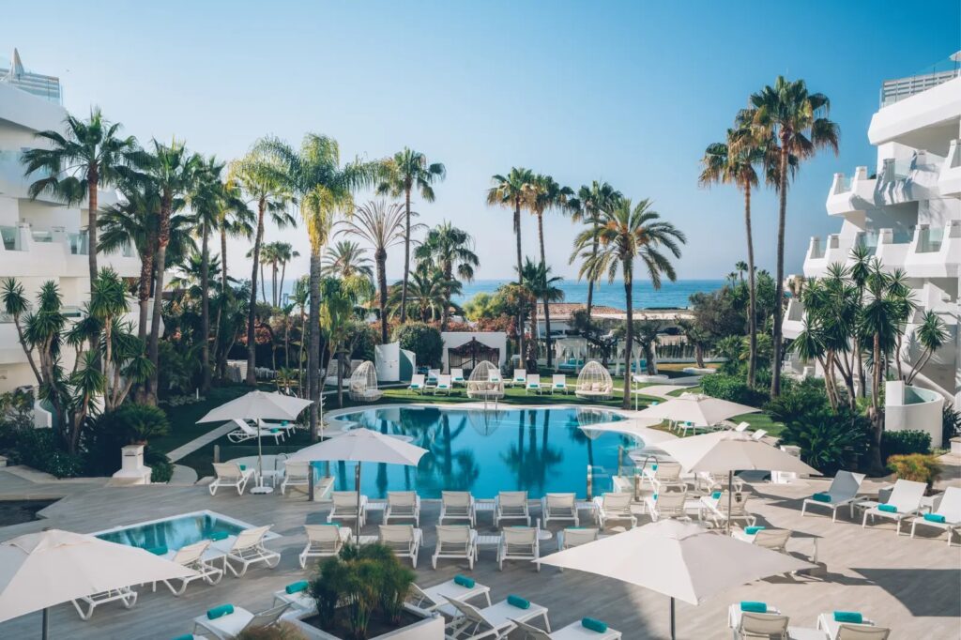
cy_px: 320
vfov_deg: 37.8
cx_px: 480
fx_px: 934
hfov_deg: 54.4
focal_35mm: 35
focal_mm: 35
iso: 100
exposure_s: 1/200
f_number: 7.1
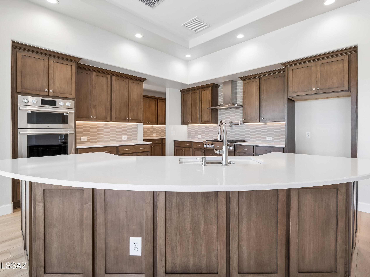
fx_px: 171
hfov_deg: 94.5
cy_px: 133
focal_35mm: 16
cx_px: 187
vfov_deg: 78.1
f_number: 8
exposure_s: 1/40
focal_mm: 14
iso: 400
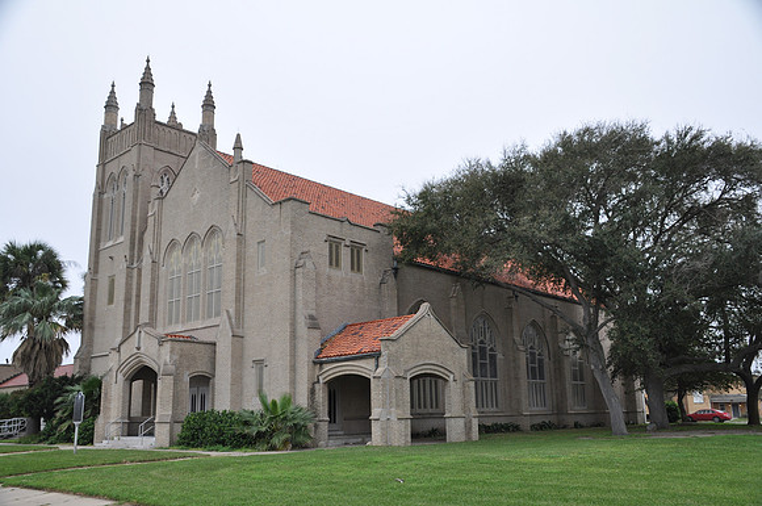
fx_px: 698
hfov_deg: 57.3
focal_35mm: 33
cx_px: 381
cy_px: 253
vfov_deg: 39.9
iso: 200
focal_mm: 22
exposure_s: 1/160
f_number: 6.3
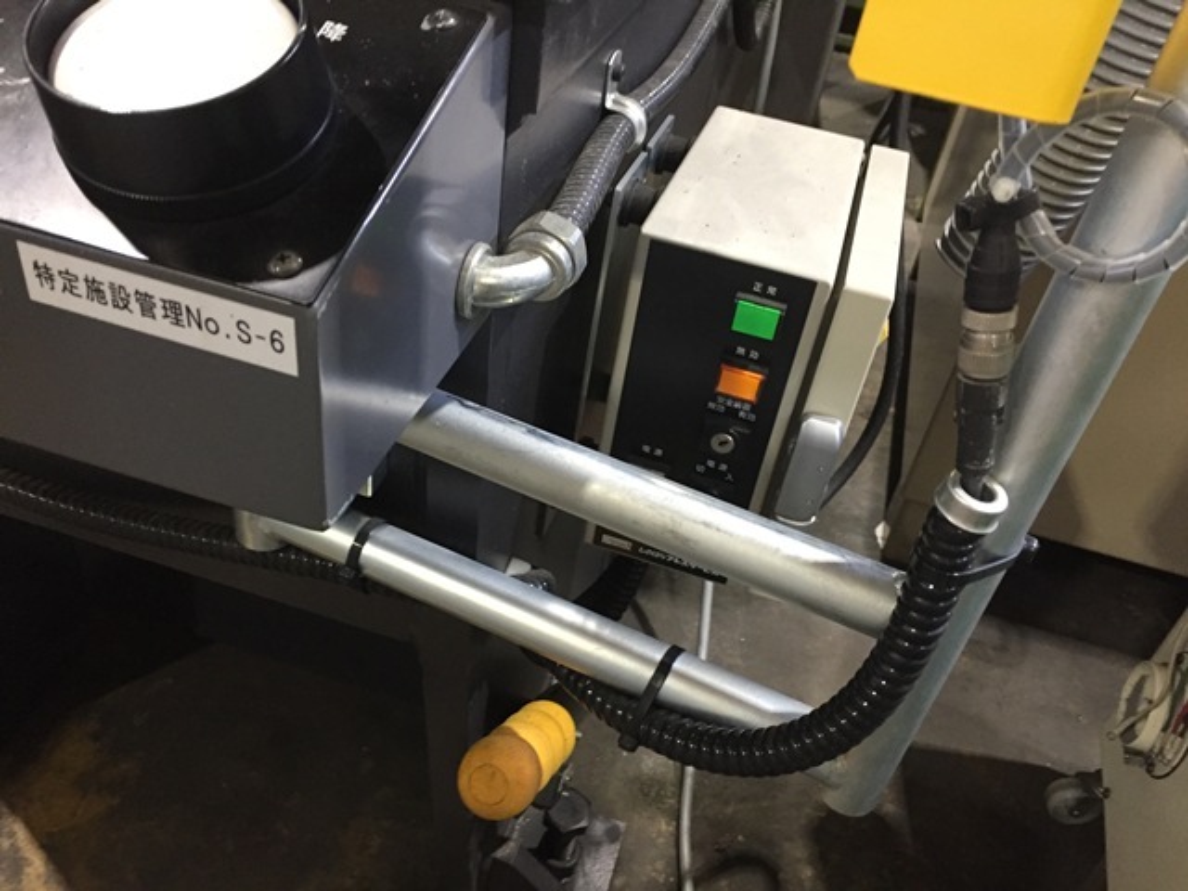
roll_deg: -10.9
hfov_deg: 61.7
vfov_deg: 48.2
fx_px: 995
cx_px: 594
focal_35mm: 29
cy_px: 446
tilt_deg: -39.0
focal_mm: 4.15
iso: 250
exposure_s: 1/24
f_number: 2.2
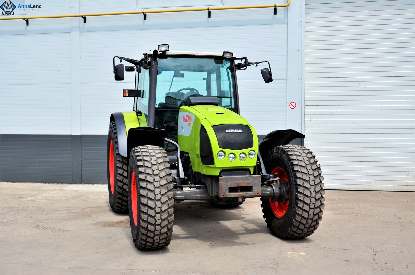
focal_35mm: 39
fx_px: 449
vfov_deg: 34.1
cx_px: 208
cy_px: 138
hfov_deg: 49.6
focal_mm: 26
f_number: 7.1
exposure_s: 1/500
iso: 125
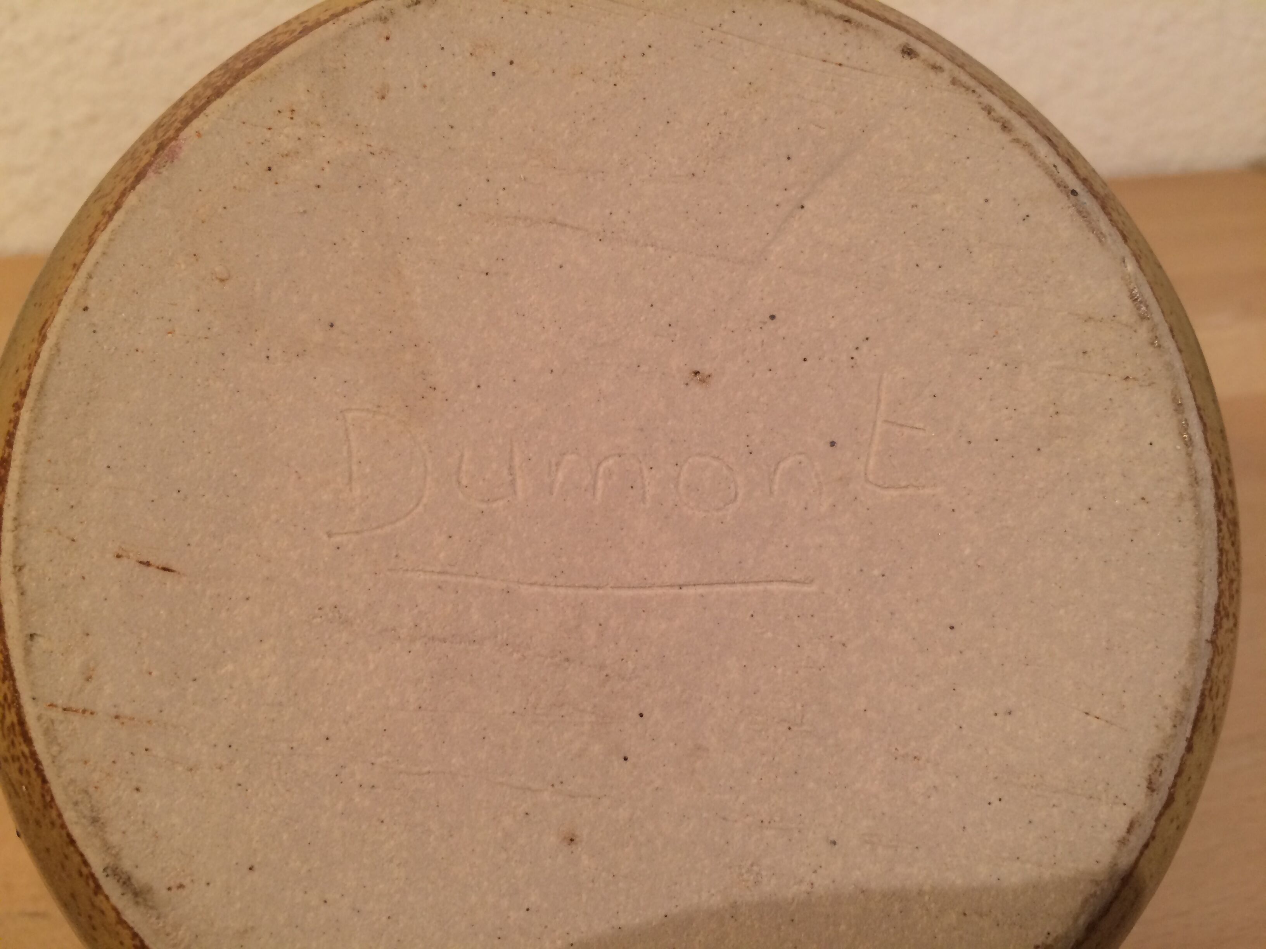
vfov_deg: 48.2
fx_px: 1061
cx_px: 633
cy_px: 474
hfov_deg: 61.7
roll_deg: -0.6
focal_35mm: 29
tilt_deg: -32.0
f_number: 2.2
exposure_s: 1/33
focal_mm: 4.15
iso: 50
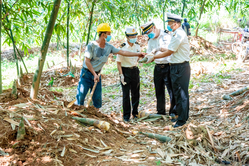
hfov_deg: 30.5
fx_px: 457
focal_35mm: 66
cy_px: 83
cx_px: 124
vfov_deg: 20.6
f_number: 8
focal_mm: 66
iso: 1250
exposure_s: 1/100
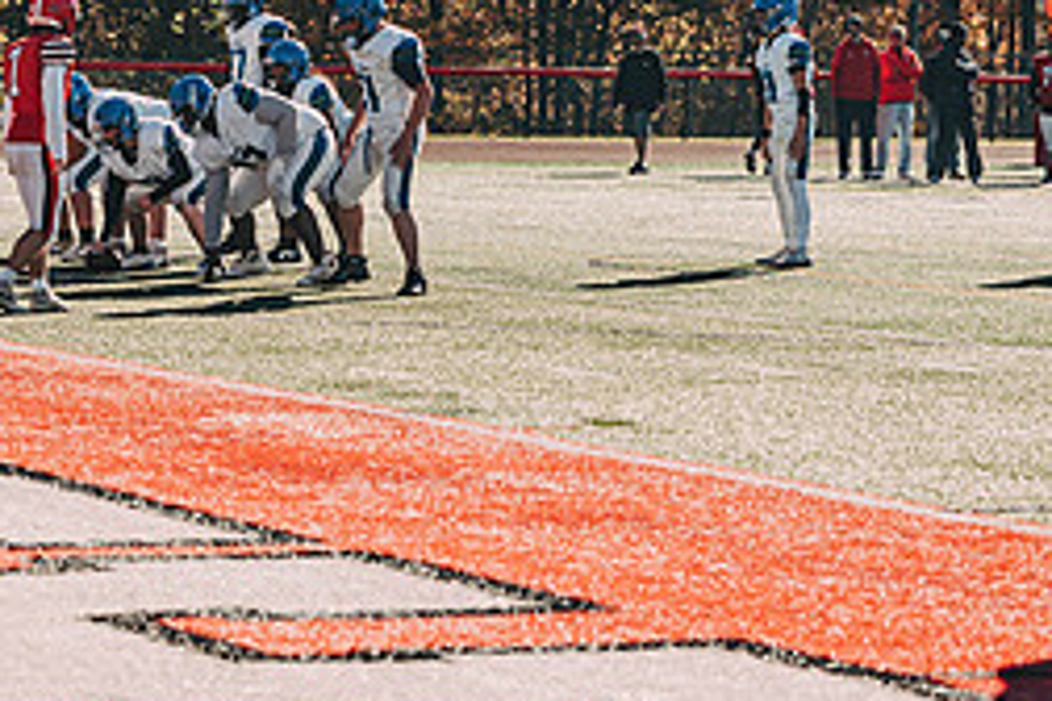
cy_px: 156
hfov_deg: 11.1
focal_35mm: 184
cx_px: 234
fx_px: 5376
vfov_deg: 7.5
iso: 250
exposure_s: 1/2000
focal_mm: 80
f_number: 3.2
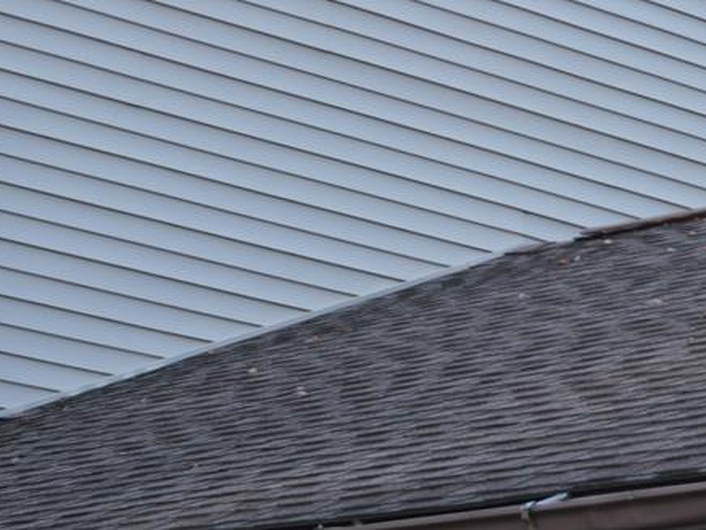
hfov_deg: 10.0
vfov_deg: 7.5
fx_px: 3984
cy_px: 760
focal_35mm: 195
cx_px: -102
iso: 100
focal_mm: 29
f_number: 6.3
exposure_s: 1/160
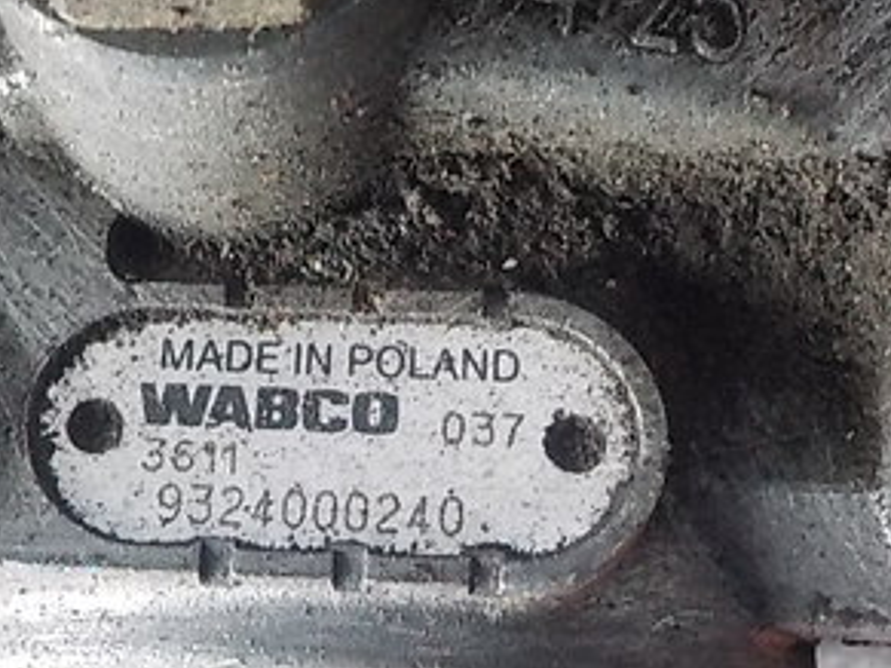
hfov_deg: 29.2
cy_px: 328
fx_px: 1698
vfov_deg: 22.2
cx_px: 306
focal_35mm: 66
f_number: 3.3
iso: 800
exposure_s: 1/25
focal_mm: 4.1
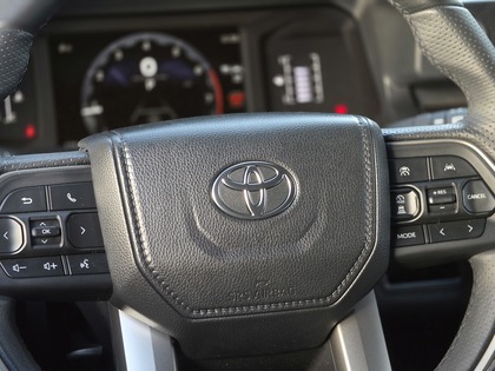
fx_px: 1644
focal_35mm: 115
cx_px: 248
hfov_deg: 17.1
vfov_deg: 12.9
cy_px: 186
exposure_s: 1/120
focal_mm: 18.6
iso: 400
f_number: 2.9
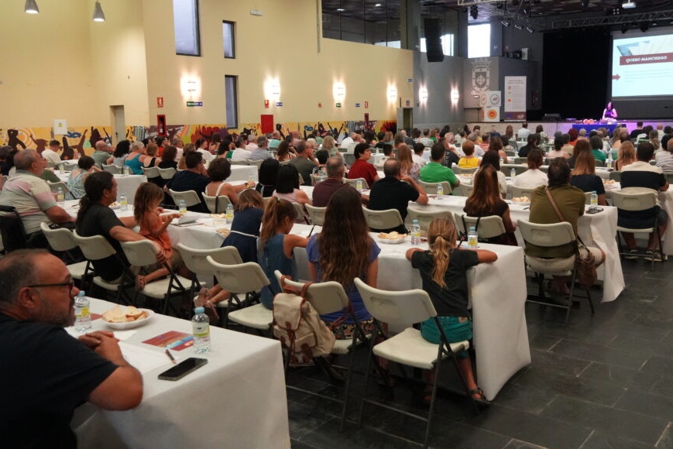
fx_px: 628
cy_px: 196
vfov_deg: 39.3
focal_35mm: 34
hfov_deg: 56.1
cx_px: 392
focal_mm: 19
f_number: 4
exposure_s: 1/160
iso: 6400
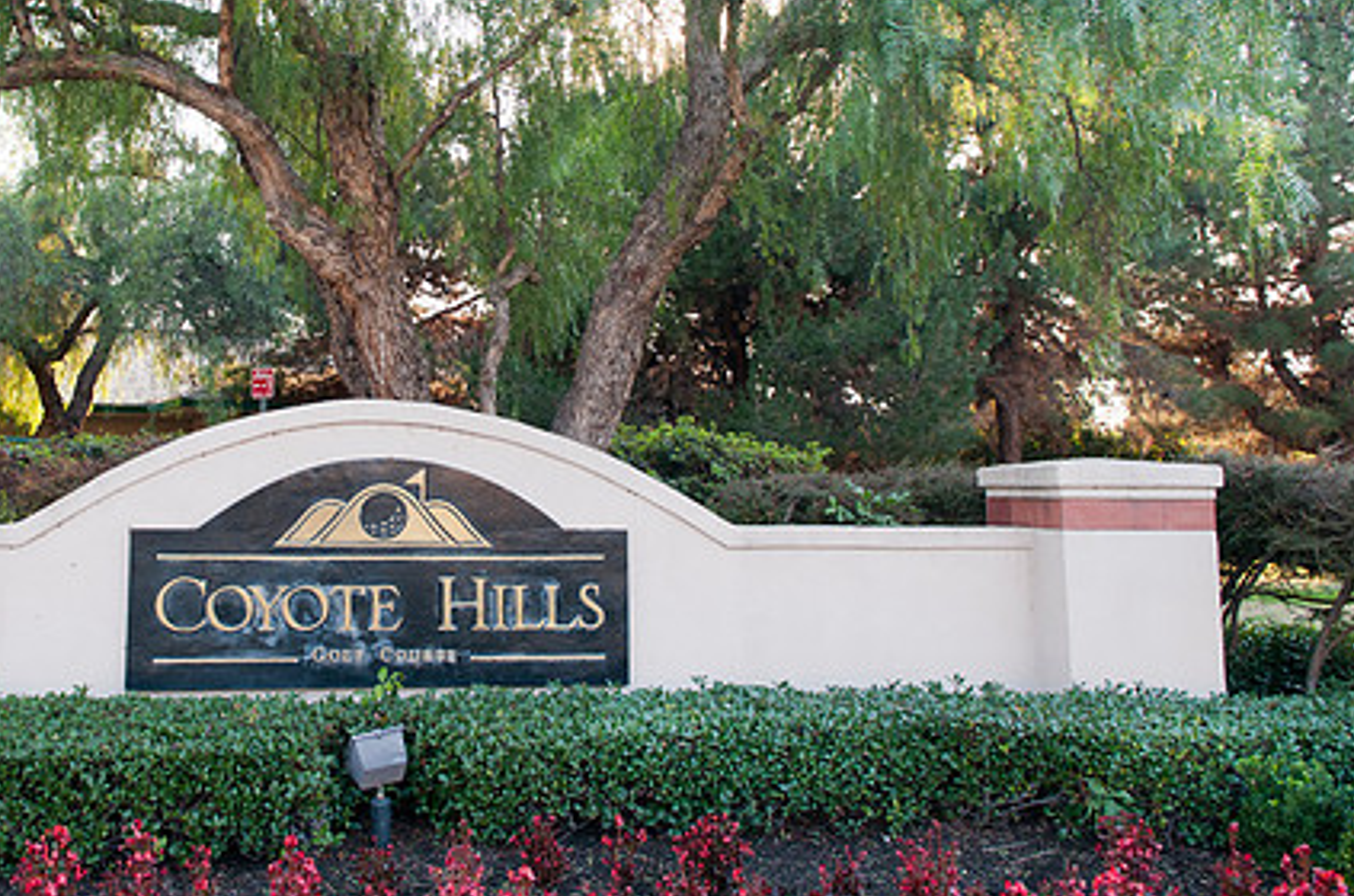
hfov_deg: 53.5
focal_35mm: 35
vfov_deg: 37.4
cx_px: 451
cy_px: 331
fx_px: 1313
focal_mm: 17
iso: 400
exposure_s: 1/80
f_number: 4.5
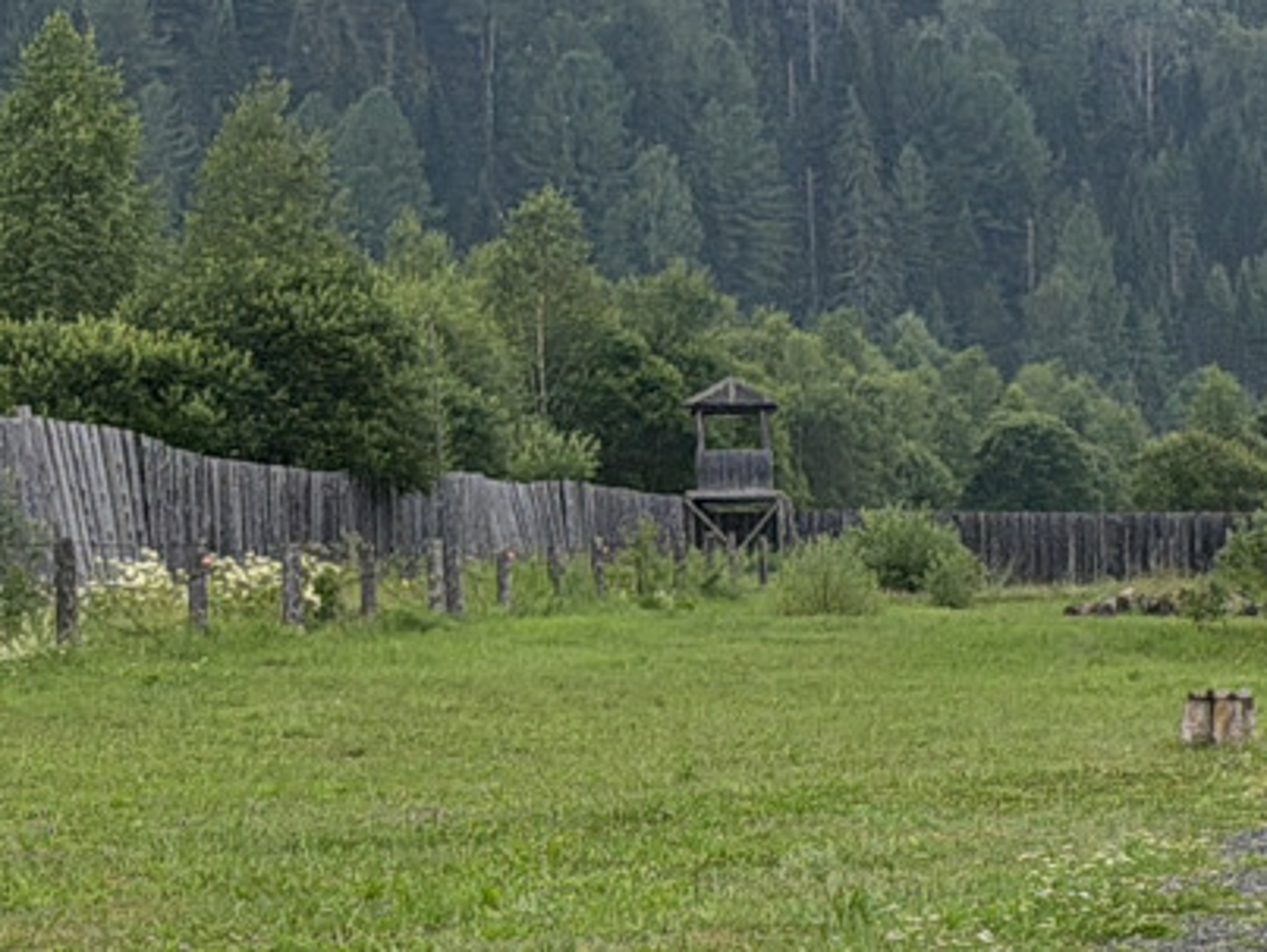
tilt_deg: -1.8
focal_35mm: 119
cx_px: 3015
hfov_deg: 12.8
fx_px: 4359
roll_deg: +0.5
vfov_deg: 12.4
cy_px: 688
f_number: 1.78
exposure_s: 1/1271
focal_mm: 6.76
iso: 80
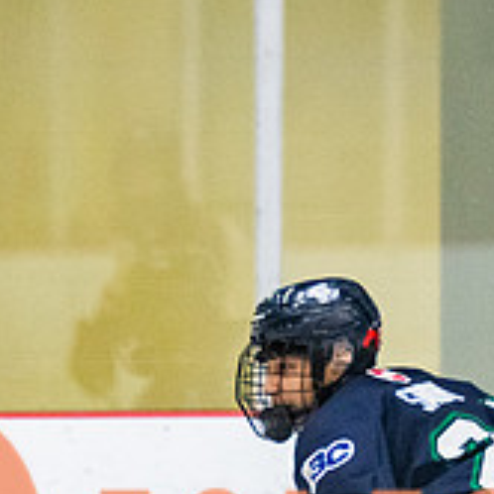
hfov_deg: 2.1
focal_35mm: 839
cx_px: 463
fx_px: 13546
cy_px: 515
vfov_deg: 2.1
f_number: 2.8
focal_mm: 155
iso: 3200
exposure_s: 1/640
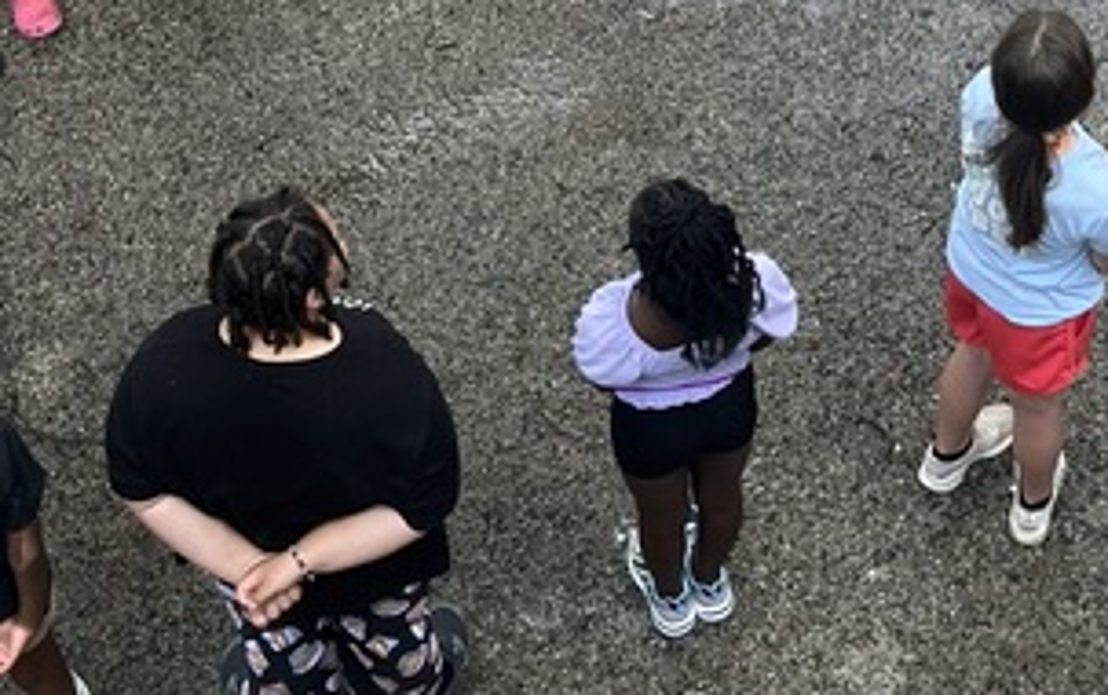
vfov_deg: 13.1
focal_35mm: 93
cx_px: 585
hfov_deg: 22.3
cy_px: -435
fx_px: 2811
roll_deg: +3.0
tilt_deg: -44.4
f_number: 1.6
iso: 50
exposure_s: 1/618
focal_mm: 5.1
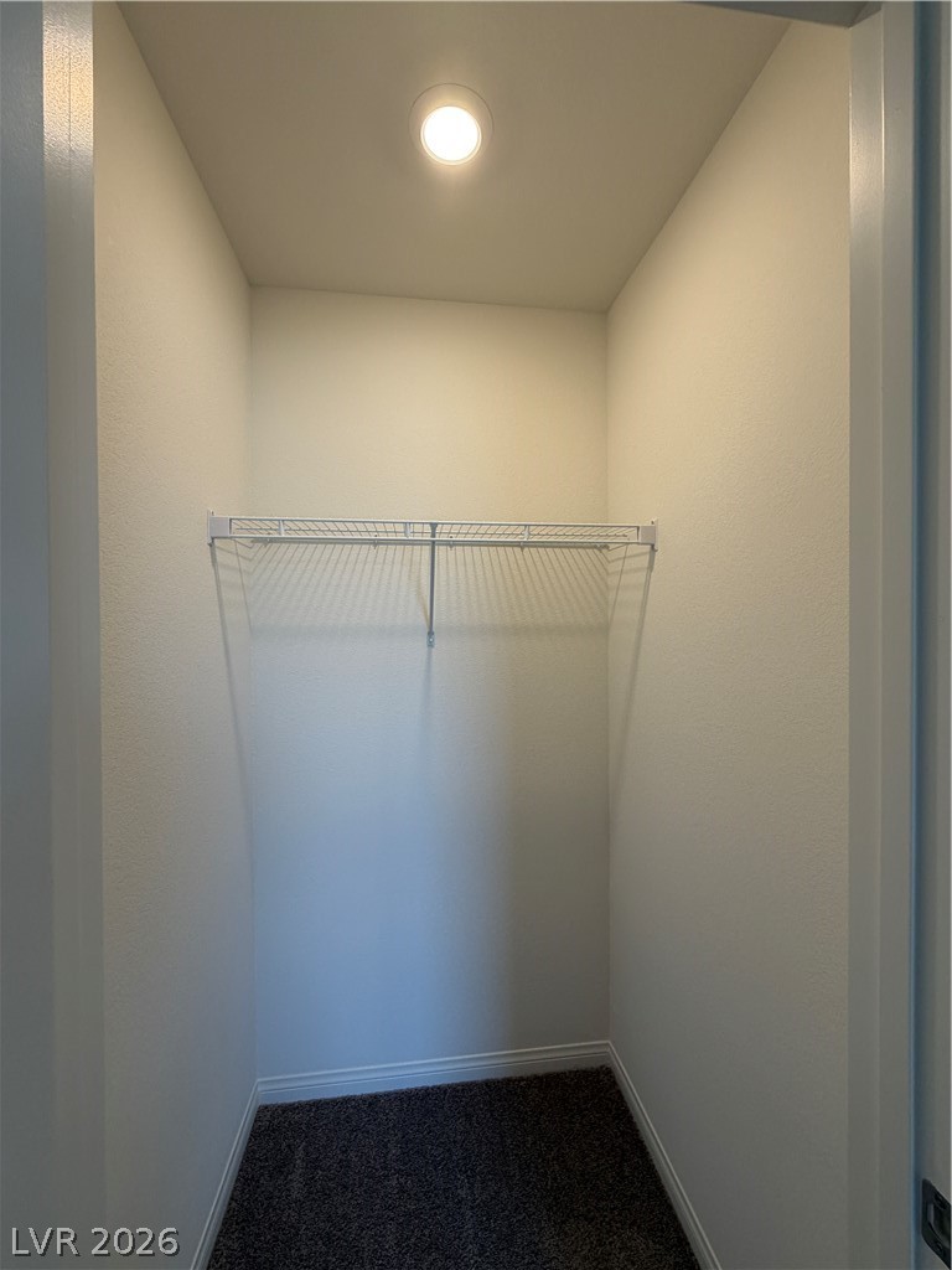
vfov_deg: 102.1
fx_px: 513
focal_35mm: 14
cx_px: 476
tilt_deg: +0.2
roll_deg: -0.2
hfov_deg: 85.7
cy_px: 635
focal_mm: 2.22
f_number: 2.2
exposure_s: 1/120
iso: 100
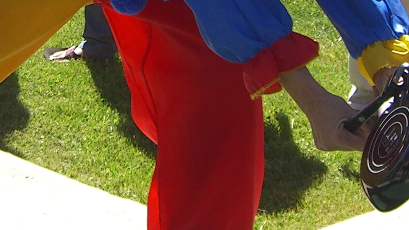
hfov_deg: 13.1
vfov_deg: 7.4
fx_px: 1768
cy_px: -53
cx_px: 79
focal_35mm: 163
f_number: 2.8
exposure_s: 1/800
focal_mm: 7.9
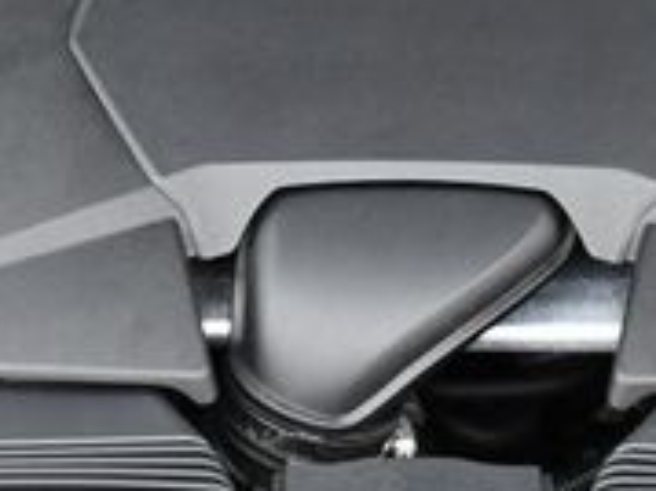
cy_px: -132
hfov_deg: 15.9
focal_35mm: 124
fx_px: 2348
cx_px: 348
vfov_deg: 11.6
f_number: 5.6
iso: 400
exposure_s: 1/250
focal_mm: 18
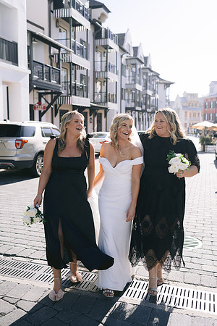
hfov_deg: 37.9
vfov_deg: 54.4
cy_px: 163
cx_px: 108
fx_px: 316
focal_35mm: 35
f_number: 2.8
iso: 160
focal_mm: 35
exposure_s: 1/1250
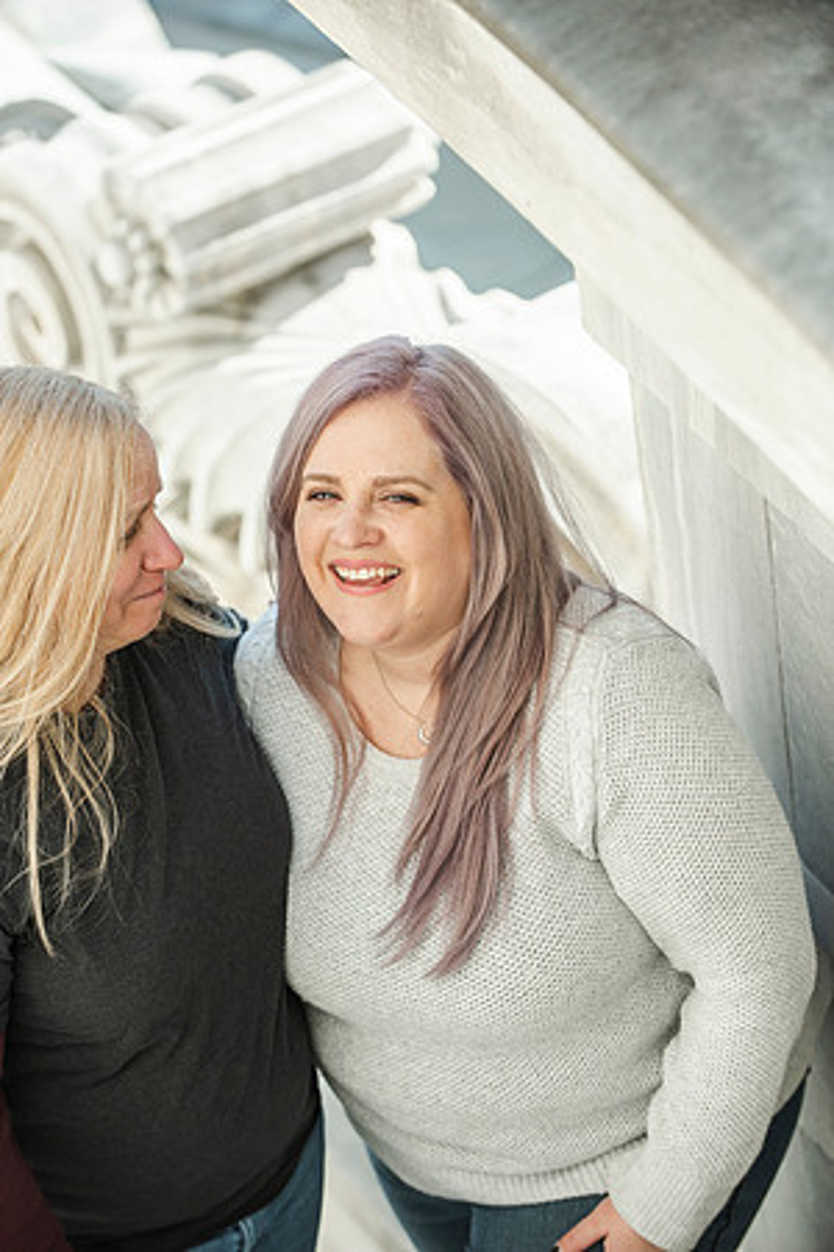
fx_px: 4031
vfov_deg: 17.6
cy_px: 626
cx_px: 417
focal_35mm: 116
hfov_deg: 11.8
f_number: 4
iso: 400
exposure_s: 1/1250
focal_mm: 116
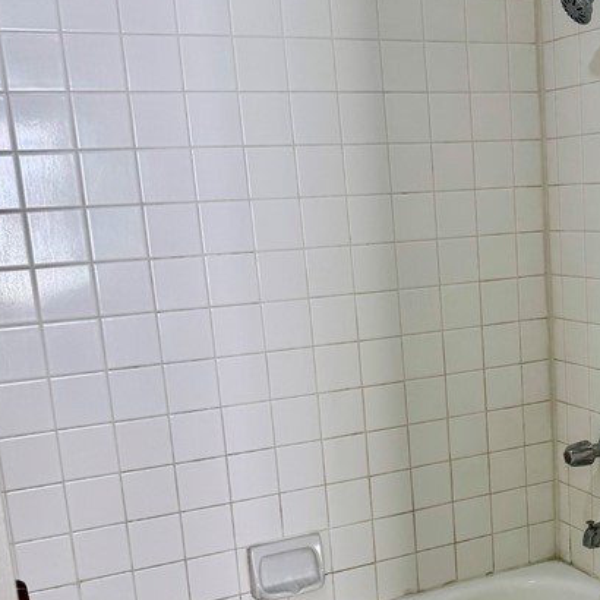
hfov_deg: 31.0
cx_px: 517
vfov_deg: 31.8
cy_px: 426
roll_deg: +2.4
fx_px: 1039
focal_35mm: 53
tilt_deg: -9.8
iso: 64
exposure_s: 1/120
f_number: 1.78
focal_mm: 6.76
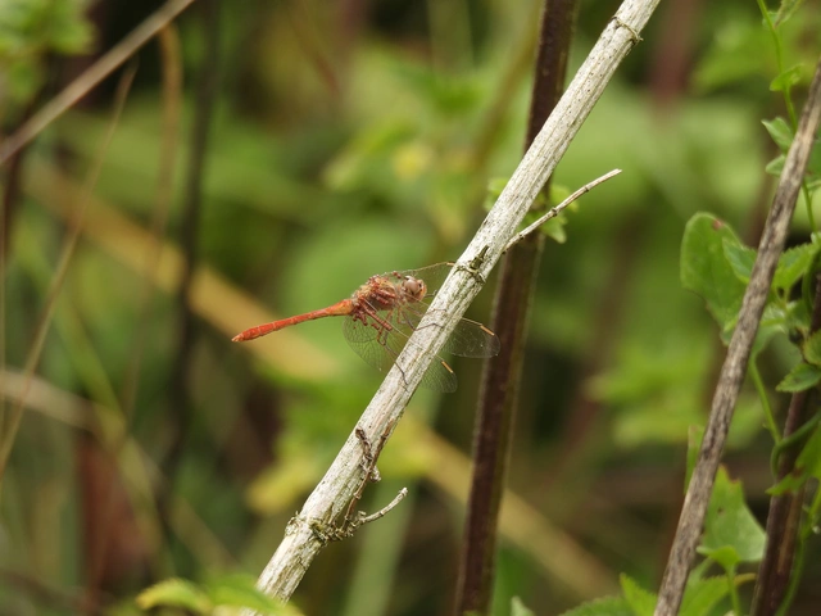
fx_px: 18974
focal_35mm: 800
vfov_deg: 1.9
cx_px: 410
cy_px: 308
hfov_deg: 2.5
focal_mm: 143
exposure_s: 1/100
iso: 100
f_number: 5.6
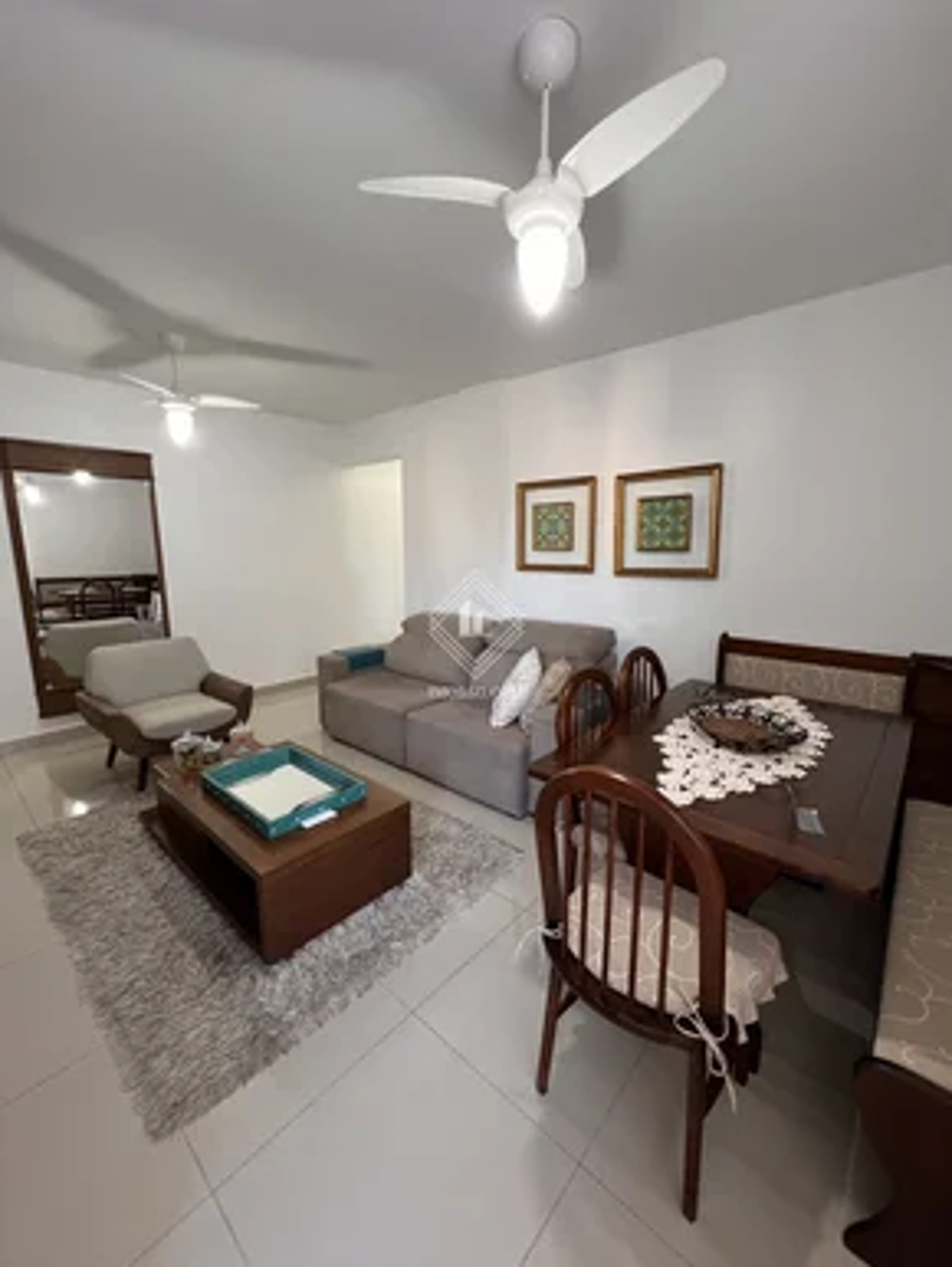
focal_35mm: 13
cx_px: 476
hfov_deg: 90.0
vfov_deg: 106.1
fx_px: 476
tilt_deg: -8.7
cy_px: 634
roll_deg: +0.4
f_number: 1.8
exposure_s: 1/60
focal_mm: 1.57
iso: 160
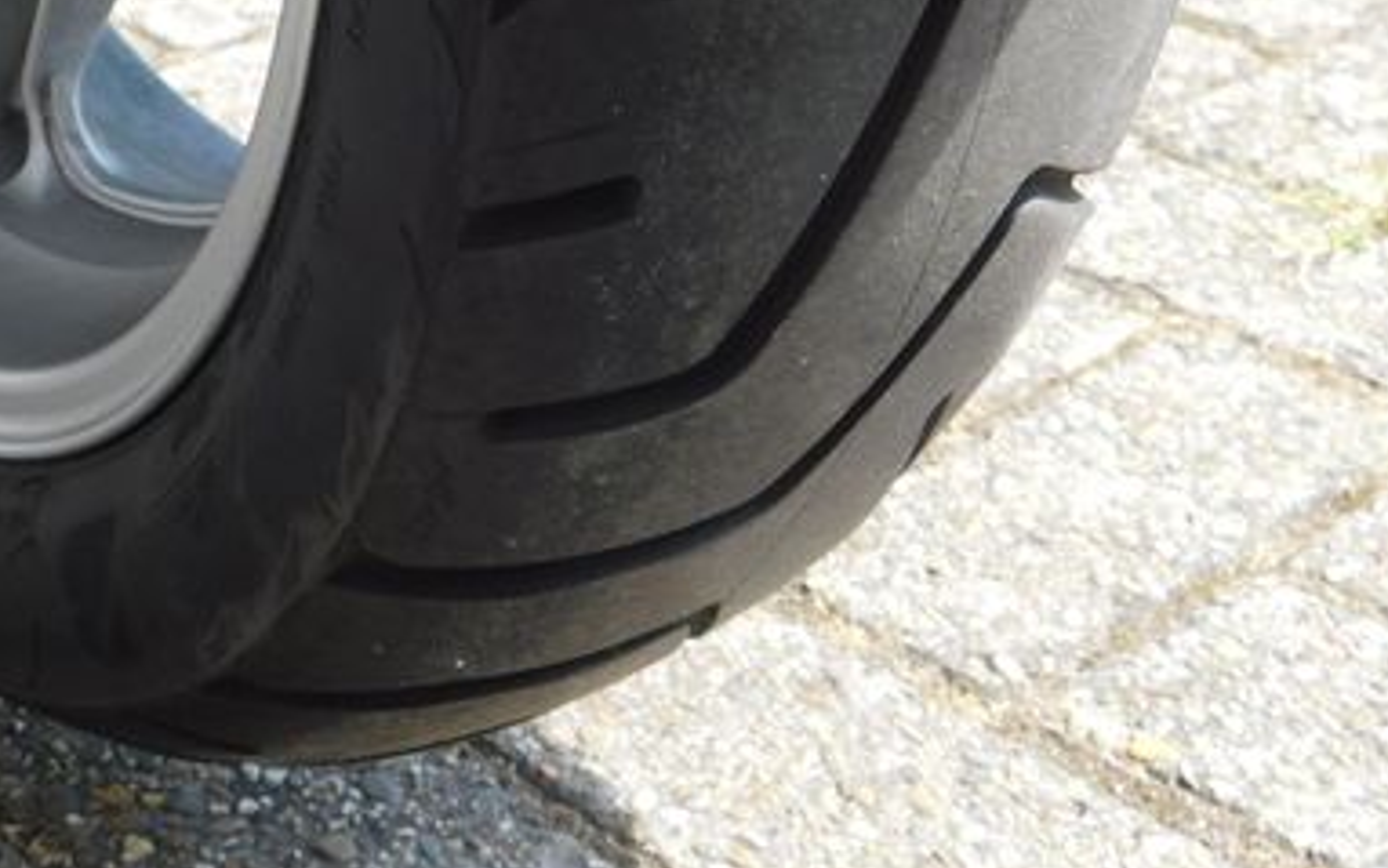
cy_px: 145
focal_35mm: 71
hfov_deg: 28.9
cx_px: 516
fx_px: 2687
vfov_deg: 18.2
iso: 125
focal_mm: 7.1
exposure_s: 1/250
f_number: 3.6
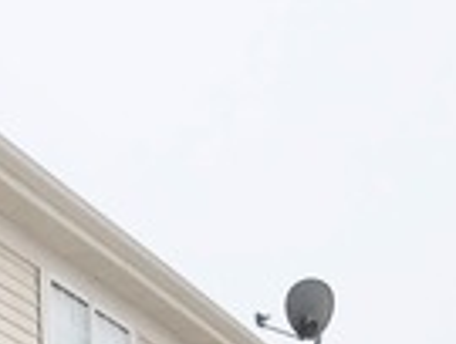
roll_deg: +0.1
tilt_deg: +7.7
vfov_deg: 10.1
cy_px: 678
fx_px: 1810
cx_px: -493
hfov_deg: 12.4
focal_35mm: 137
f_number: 2.2
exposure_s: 1/120
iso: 50
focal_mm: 4.15
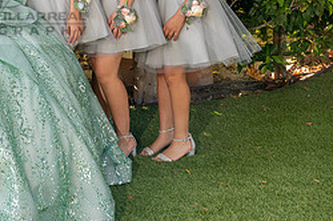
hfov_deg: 22.5
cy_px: -21
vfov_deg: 16.1
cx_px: -83
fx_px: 758
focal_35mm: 82
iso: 200
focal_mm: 30
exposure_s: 1/200
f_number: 5.6
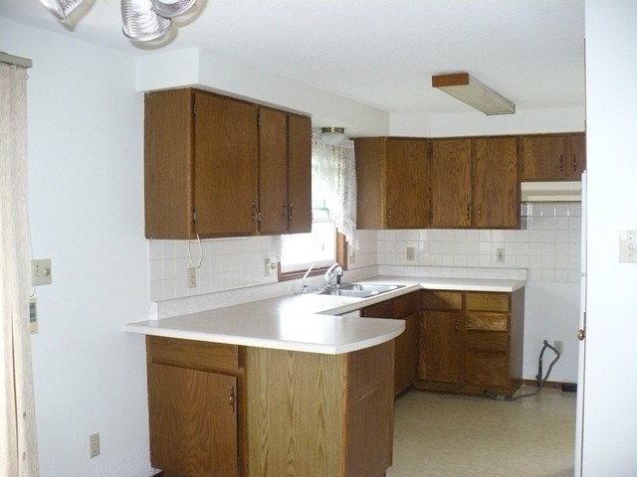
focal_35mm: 37
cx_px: 318
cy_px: 238
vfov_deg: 38.7
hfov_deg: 50.1
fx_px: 681
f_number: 2.8
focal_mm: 6.1
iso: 320
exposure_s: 1/30
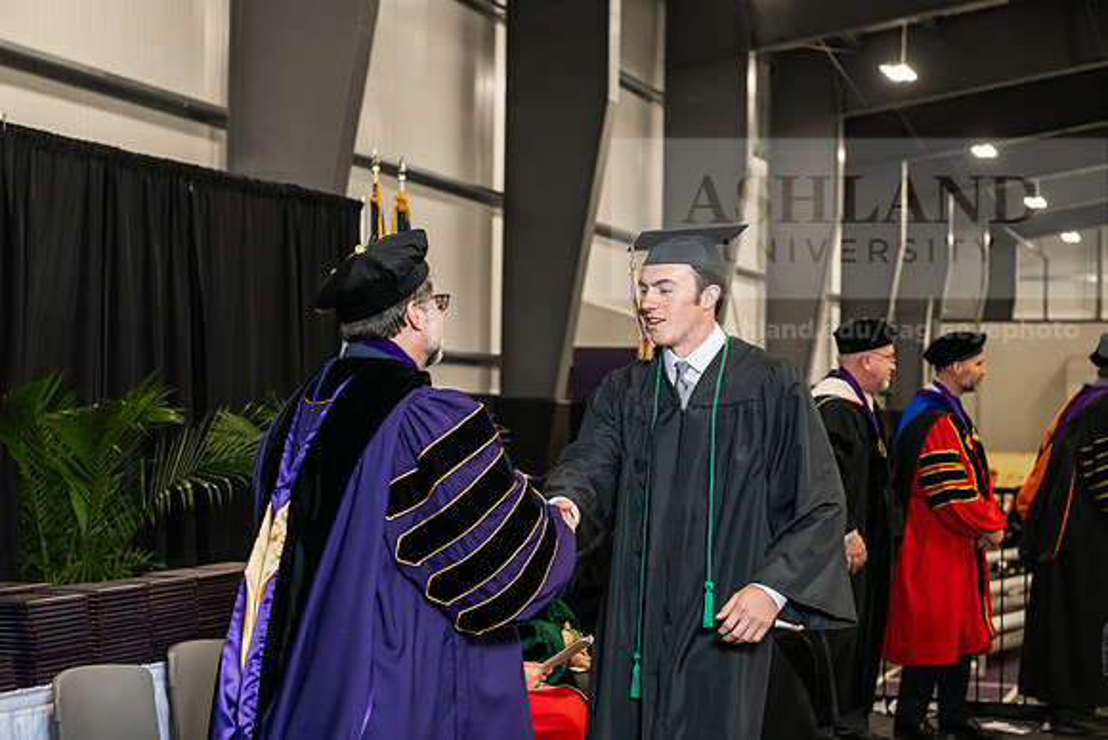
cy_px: 370
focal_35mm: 70
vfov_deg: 19.5
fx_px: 2155
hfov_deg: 28.8
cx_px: 554
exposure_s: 1/200
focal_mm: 70
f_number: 5
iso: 2500
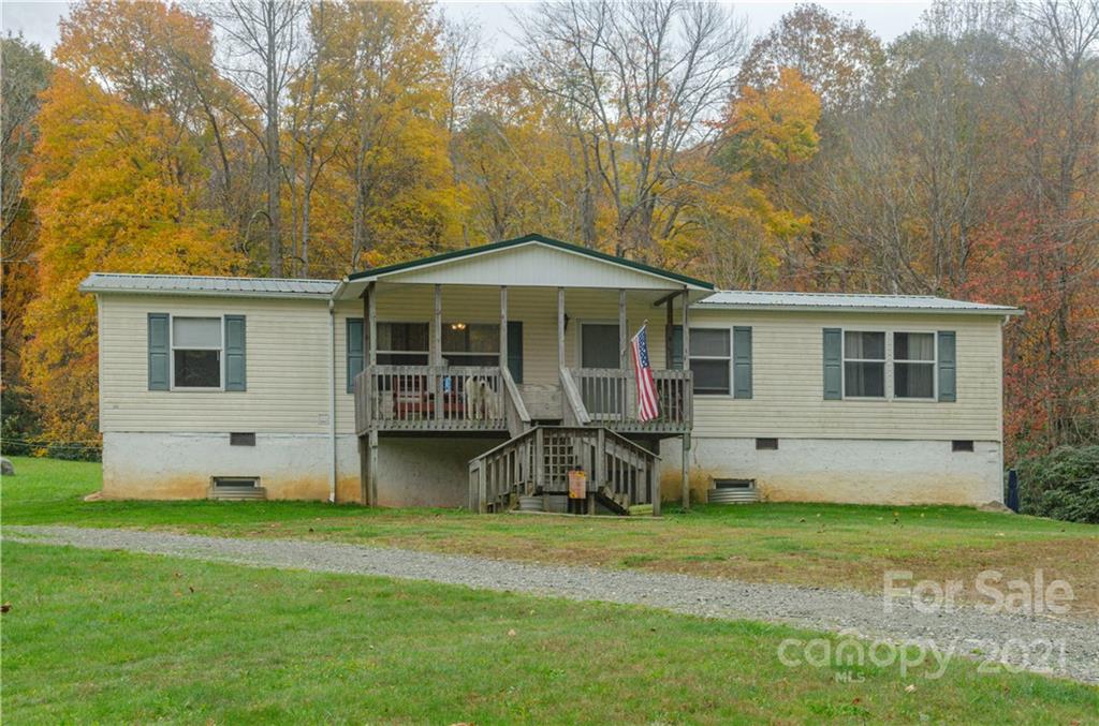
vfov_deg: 22.5
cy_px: 363
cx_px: 550
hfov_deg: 33.5
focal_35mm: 60
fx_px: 1827
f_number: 9
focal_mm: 40
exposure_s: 1/250
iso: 320
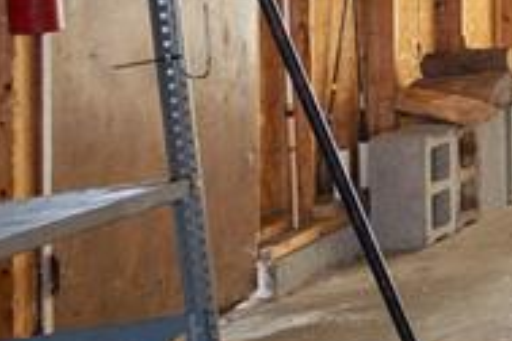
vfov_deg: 14.2
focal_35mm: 92
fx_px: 1308
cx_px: 1268
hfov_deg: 14.1
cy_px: -123
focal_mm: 17
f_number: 8
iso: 400
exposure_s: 1/8
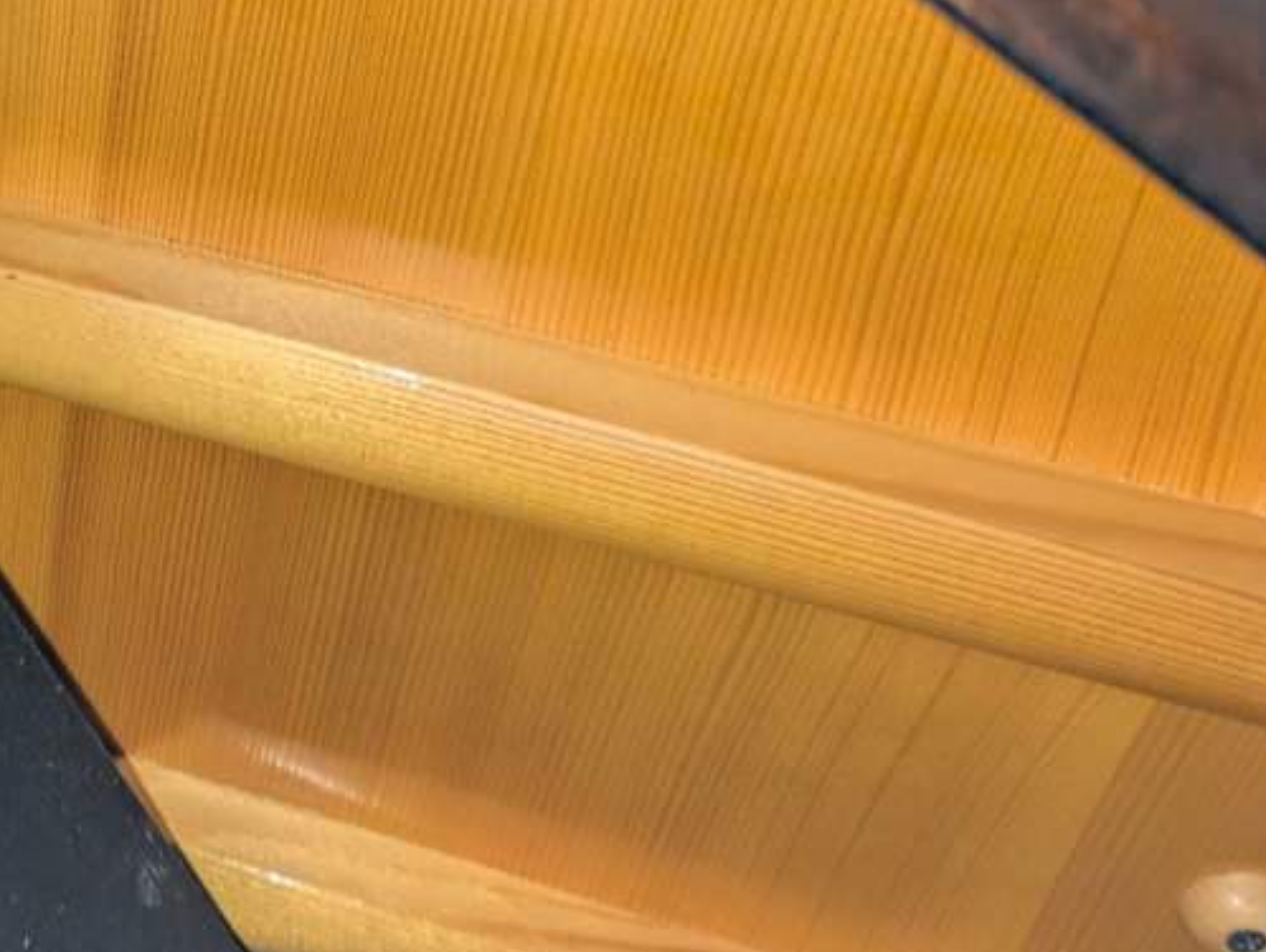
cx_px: 80
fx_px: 1757
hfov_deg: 36.6
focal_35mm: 48
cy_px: 56
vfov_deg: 28.8
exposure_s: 1/60
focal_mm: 5.43
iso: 207
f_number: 1.89
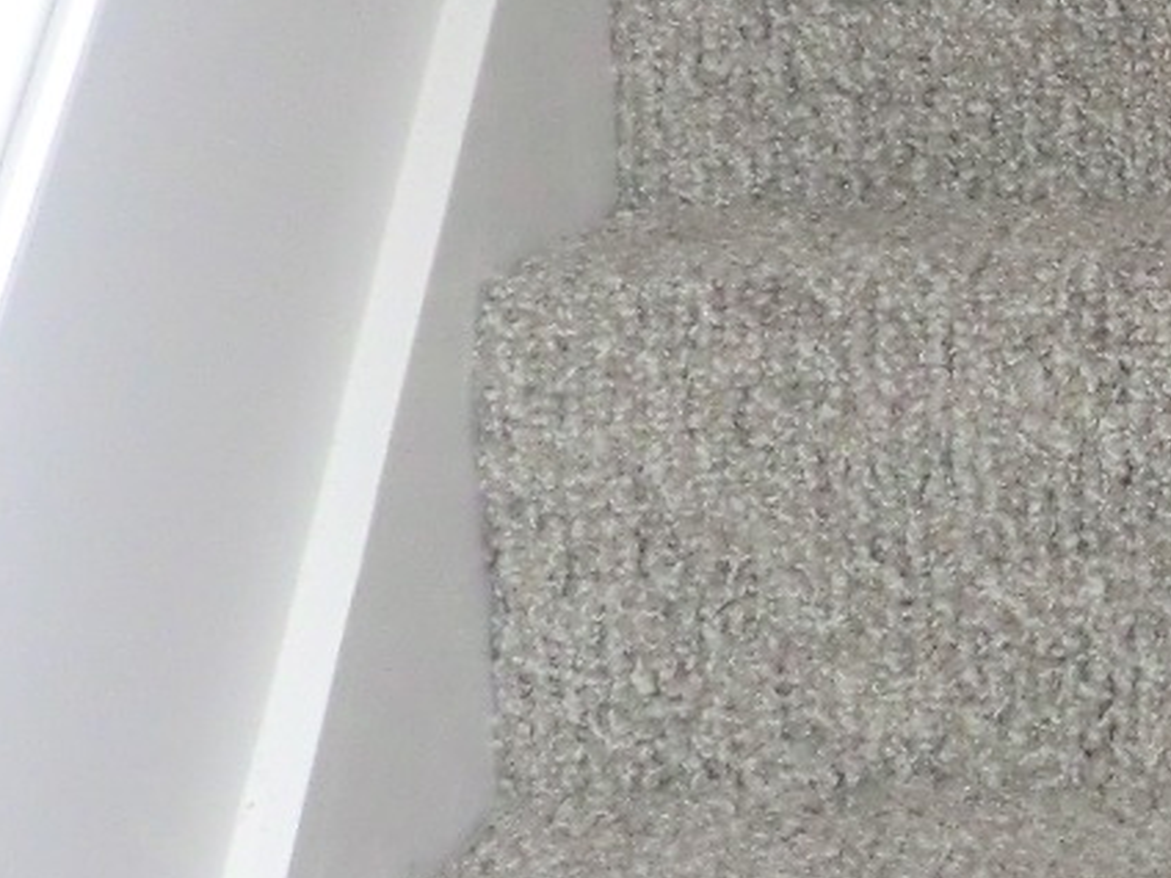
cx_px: 1784
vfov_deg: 11.2
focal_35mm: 129
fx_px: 4364
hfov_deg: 14.2
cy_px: -309
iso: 400
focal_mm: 6.9
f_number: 3.9
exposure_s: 1/50
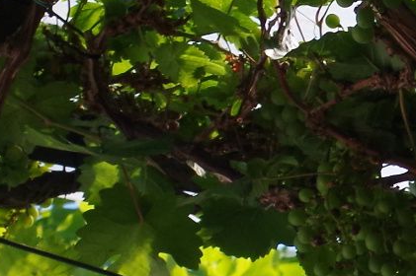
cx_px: 826
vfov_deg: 4.6
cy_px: -149
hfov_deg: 6.8
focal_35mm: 294
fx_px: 3395
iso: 400
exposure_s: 1/400
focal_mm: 30.63
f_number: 8
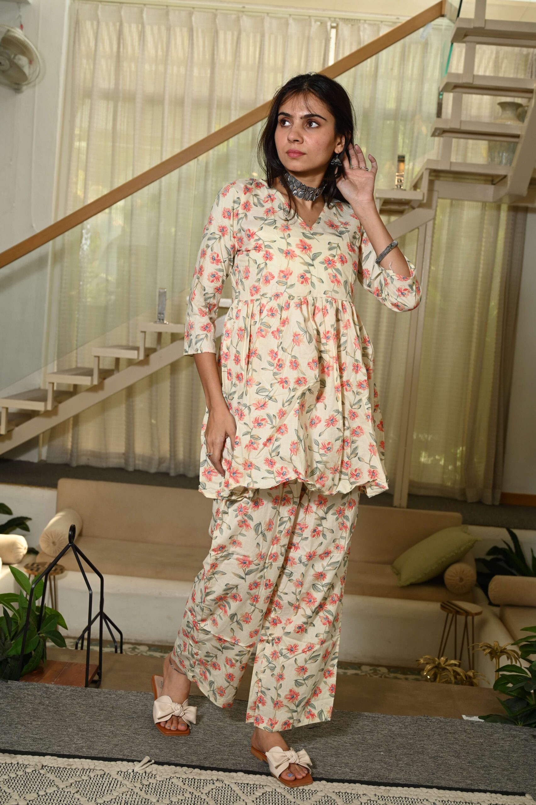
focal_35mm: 45
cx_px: 268
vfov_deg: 43.6
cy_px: 402
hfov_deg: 29.8
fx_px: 1006
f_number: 5.6
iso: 320
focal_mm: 45
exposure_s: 1/160
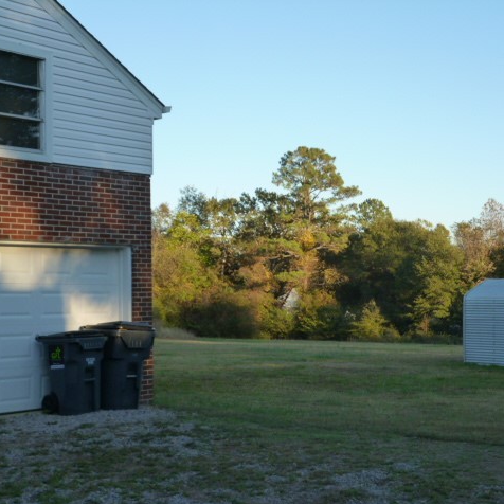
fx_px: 939
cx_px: 336
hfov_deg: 29.8
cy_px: 252
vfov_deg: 30.0
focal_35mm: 57
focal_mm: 8.6
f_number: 4
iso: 160
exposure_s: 1/200
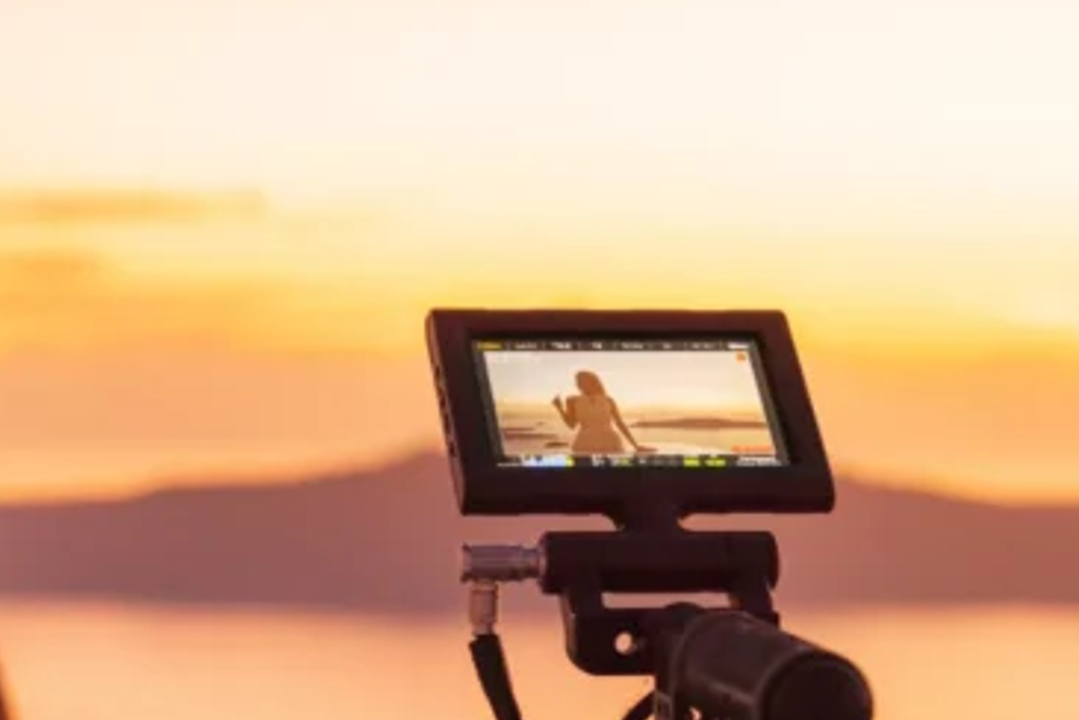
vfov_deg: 12.2
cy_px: 570
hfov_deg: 18.2
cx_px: 330
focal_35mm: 112
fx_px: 3357
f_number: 3.2
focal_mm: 40
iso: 1600
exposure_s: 1/160
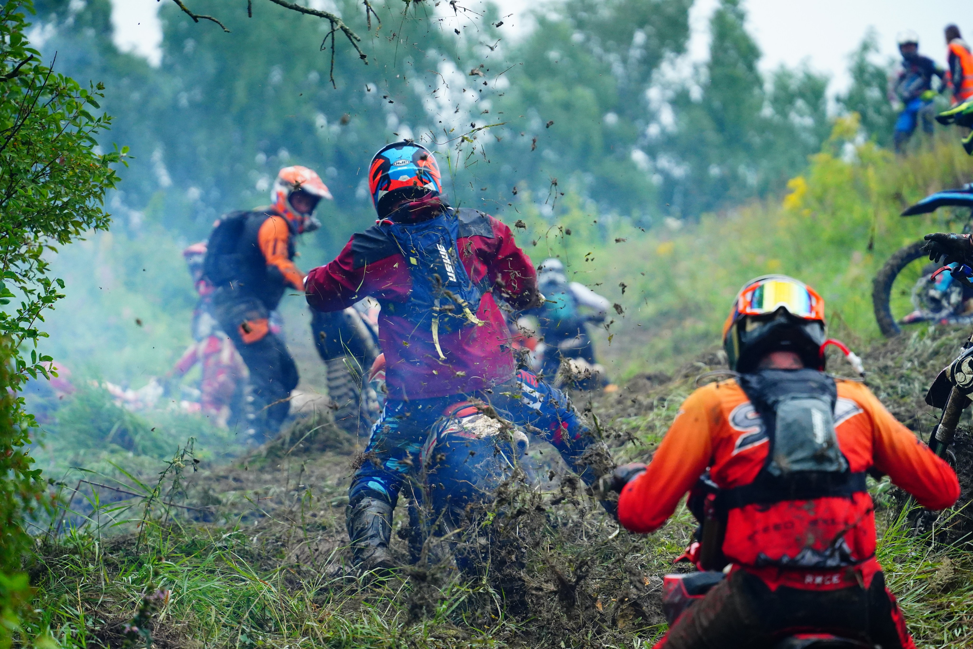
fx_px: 4865
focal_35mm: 180
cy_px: 324
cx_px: 486
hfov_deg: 11.4
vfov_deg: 7.6
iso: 5000
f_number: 4
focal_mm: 180
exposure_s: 1/6400
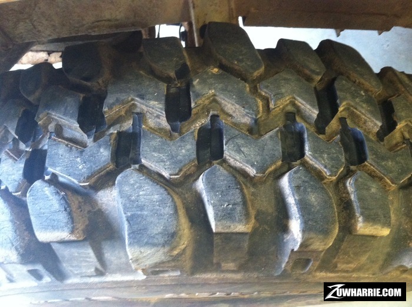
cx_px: 206
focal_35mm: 35
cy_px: 154
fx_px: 416
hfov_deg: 52.7
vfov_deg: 40.6
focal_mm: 3.85
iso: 400
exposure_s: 1/15
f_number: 2.8
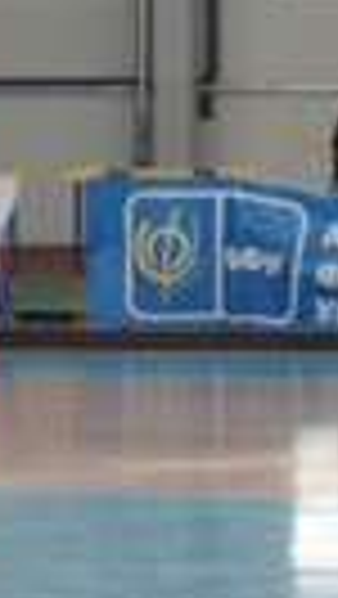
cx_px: 194
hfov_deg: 5.5
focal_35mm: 221
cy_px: 79
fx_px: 3515
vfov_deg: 9.7
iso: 4000
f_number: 2.8
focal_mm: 70
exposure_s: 1/160
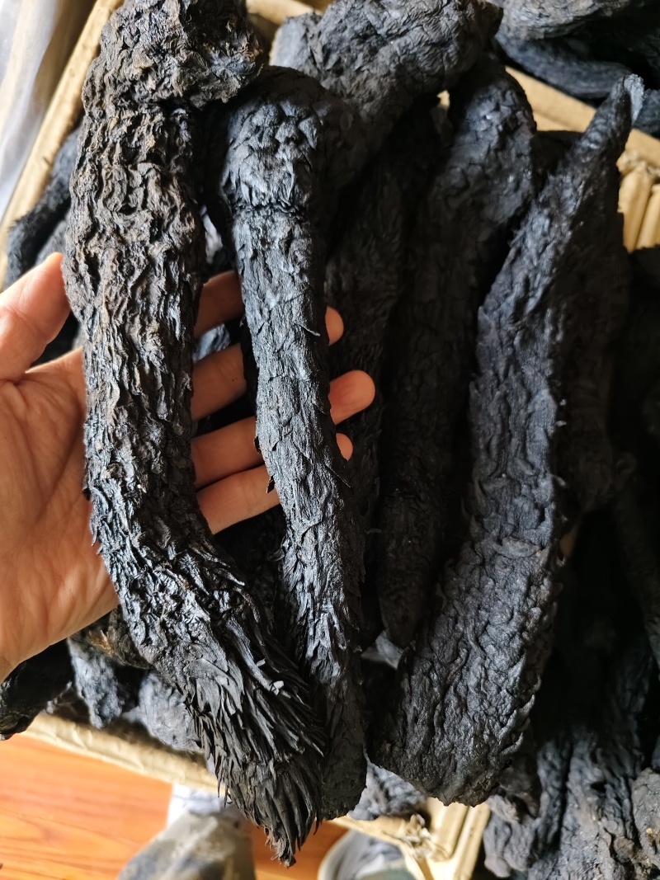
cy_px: 440
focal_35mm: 23
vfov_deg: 73.9
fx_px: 585
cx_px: 330
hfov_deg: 58.9
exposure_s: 1/197
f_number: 1.88
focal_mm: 5.56
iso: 6448
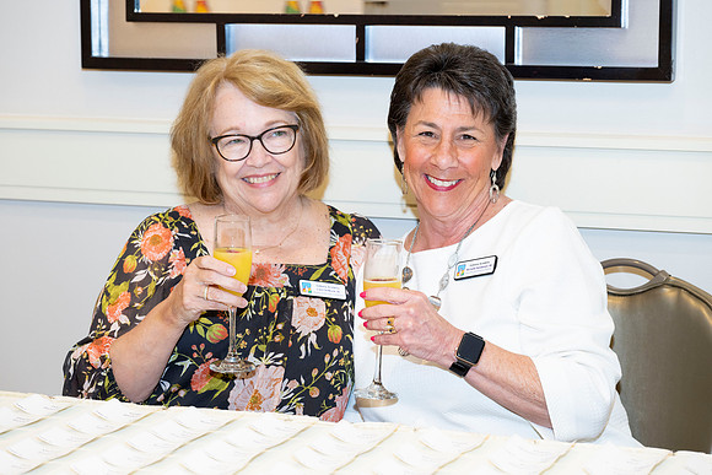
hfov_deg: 22.9
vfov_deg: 15.4
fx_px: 1761
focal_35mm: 89
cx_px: 356
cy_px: 238
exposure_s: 1/80
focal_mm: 89
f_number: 5.6
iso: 1000
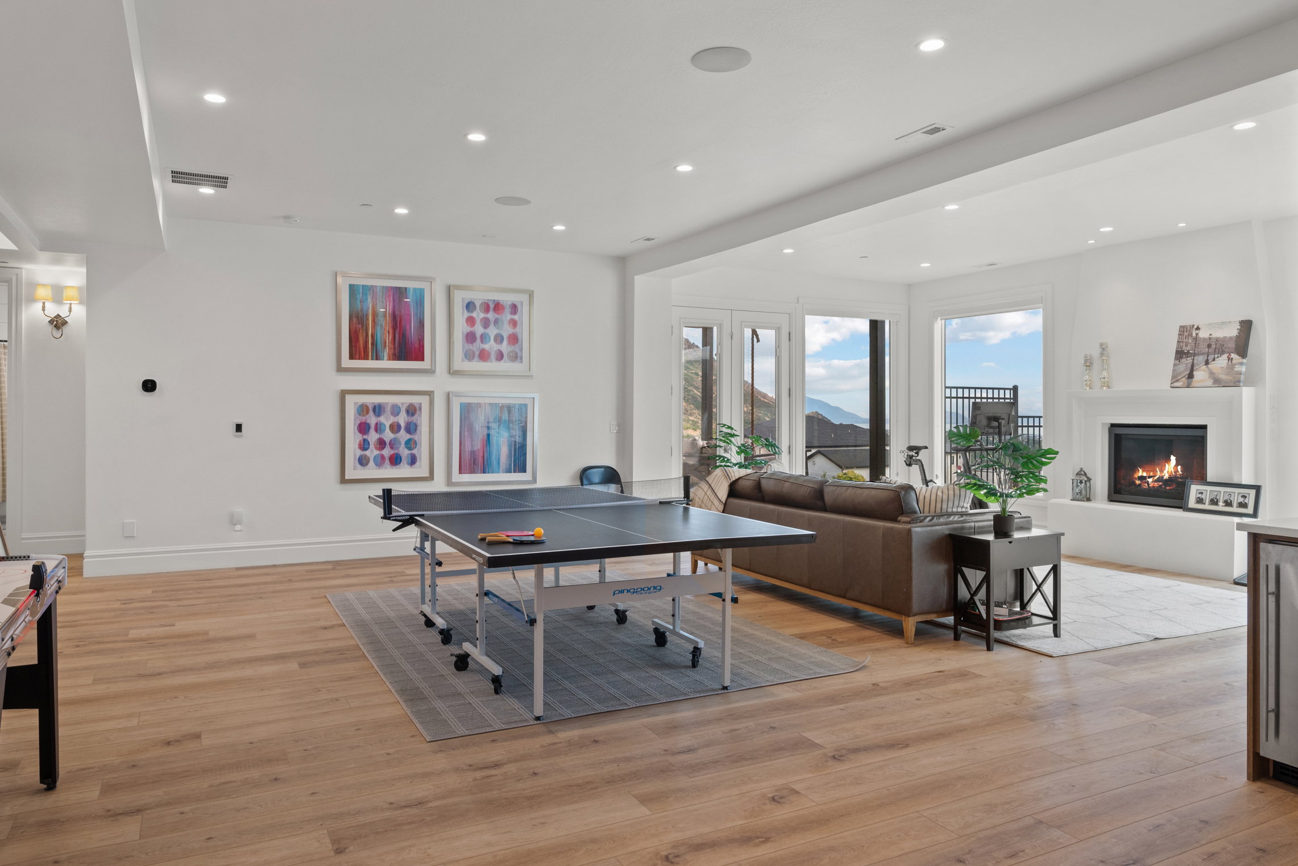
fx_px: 830
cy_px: 407
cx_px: 611
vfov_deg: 55.1
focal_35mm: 23
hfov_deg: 76.0
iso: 500
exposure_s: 1/3
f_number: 8
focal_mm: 21
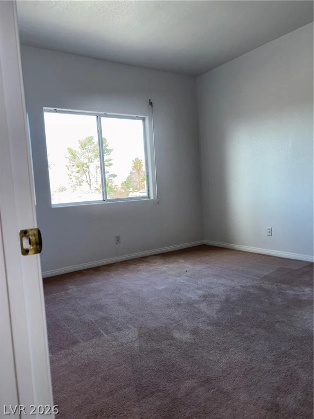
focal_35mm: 26
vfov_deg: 67.3
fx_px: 314
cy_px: 210
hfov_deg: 53.1
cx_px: 157
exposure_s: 1/163
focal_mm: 5.96
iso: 50
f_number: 1.6
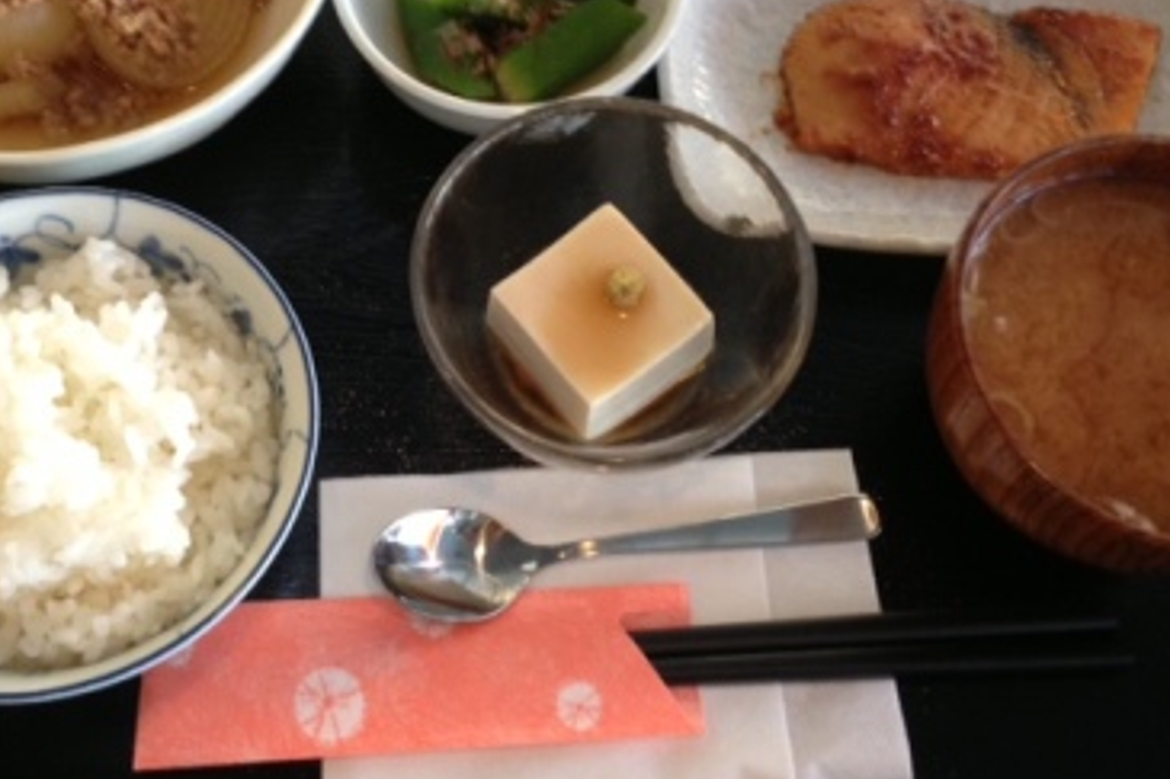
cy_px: 297
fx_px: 1527
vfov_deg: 28.5
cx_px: 532
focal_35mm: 47
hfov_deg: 41.9
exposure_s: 1/20
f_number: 2.4
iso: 100
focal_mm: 4.13
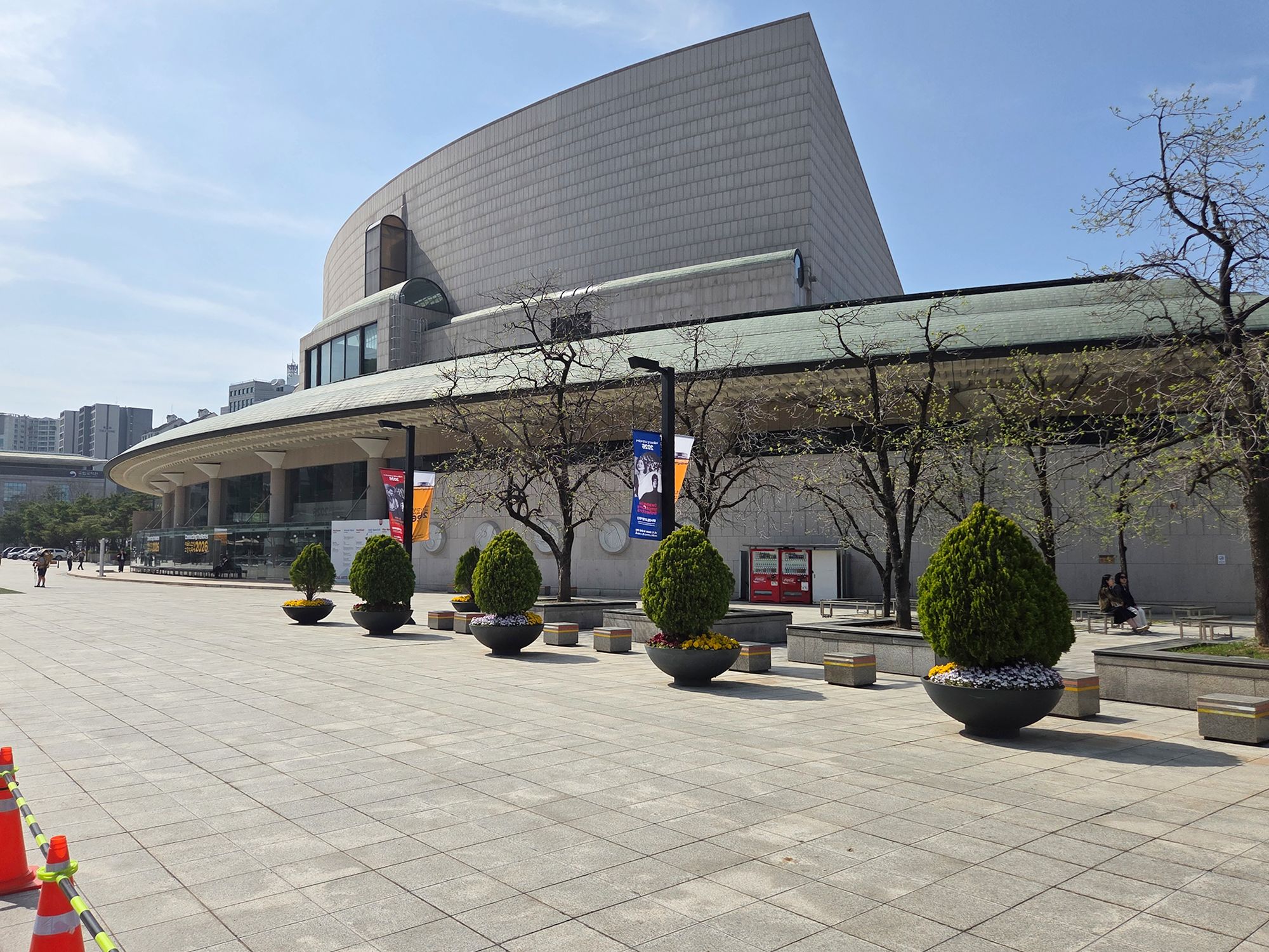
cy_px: 476
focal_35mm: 23
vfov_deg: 58.9
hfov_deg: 73.9
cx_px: 634
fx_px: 843
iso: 80
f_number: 1.8
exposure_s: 1/7891
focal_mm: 5.4
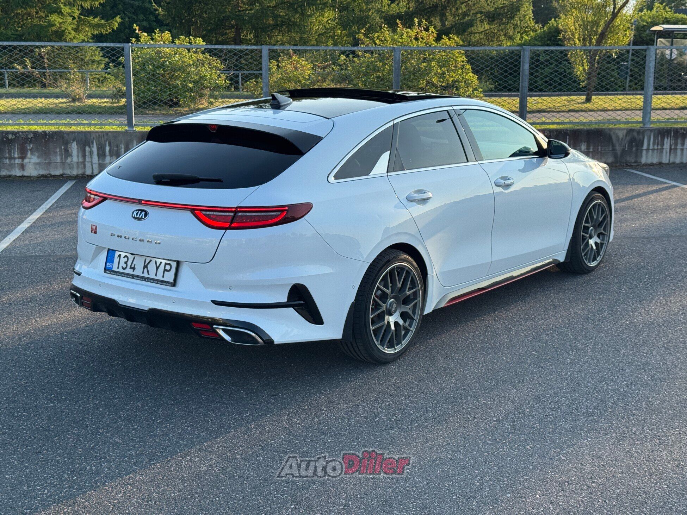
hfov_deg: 39.7
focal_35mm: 48
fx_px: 953
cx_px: 344
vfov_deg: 30.3
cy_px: 258
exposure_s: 1/1427
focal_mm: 6.76
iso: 64
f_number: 1.78
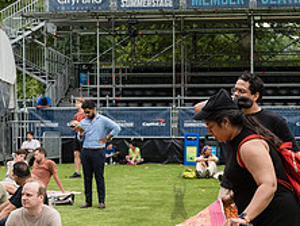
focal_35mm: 87
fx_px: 755
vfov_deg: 16.8
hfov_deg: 22.4
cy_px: 196
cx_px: 178
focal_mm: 34
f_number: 3.2
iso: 1000
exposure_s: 1/2000
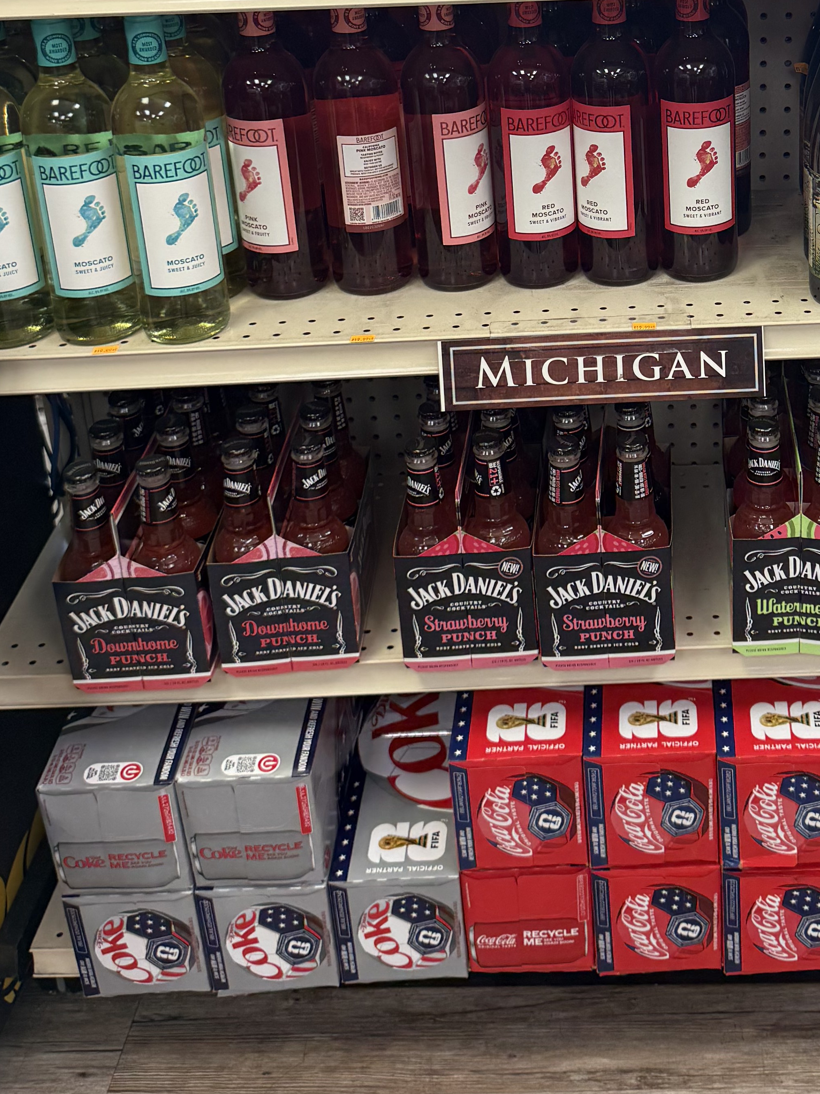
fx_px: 1611
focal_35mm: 51
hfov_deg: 27.9
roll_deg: +0.9
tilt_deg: -20.9
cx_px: 667
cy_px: 168
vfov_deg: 35.8
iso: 160
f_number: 1.78
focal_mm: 6.76
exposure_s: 1/120
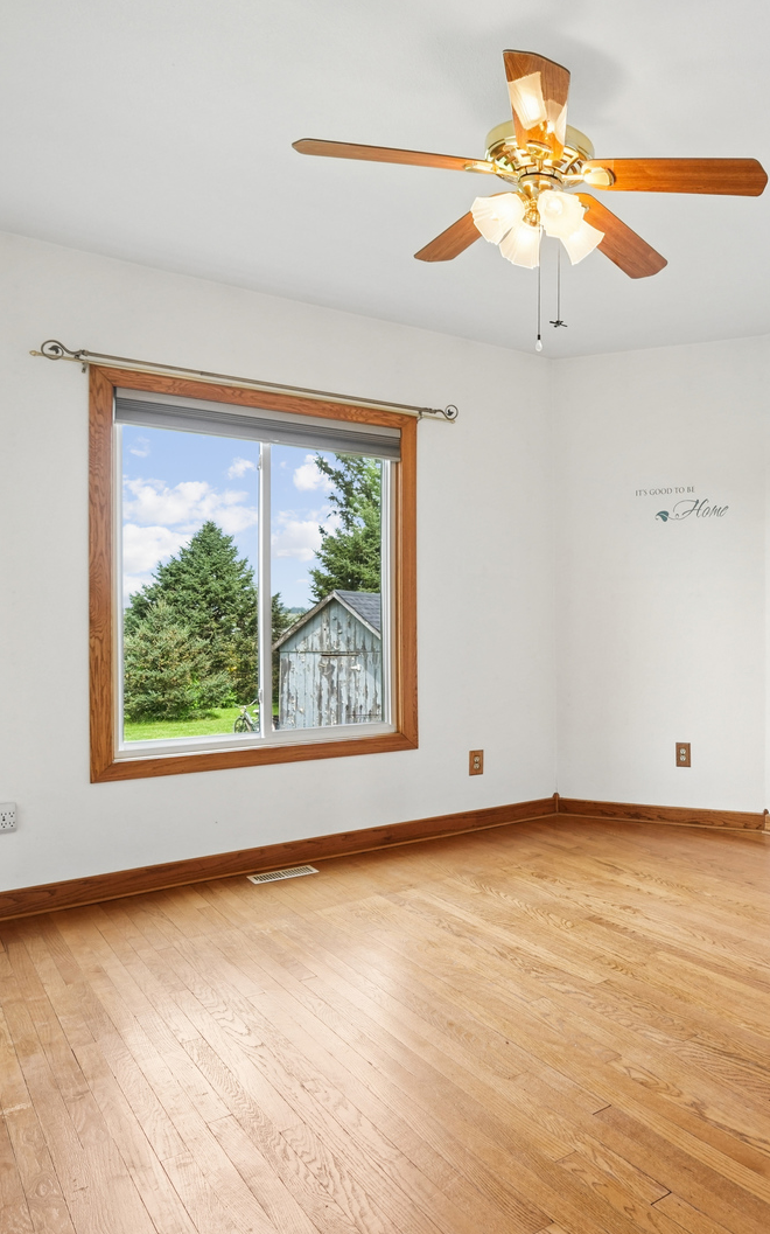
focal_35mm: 25
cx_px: 709
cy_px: 616
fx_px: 840
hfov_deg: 44.3
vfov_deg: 72.6
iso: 400
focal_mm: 16
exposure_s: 1/80
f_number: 6.3
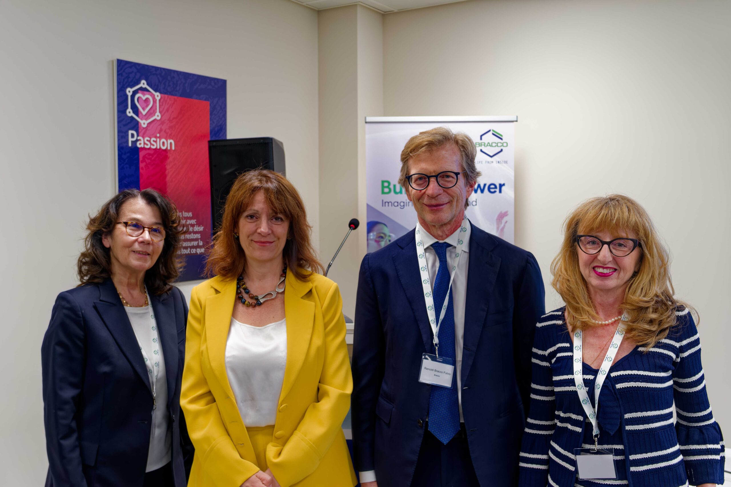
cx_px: 366
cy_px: 244
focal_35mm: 38
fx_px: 772
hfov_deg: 50.7
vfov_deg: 35.1
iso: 1250
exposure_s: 1/52
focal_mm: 25.6
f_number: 4.4
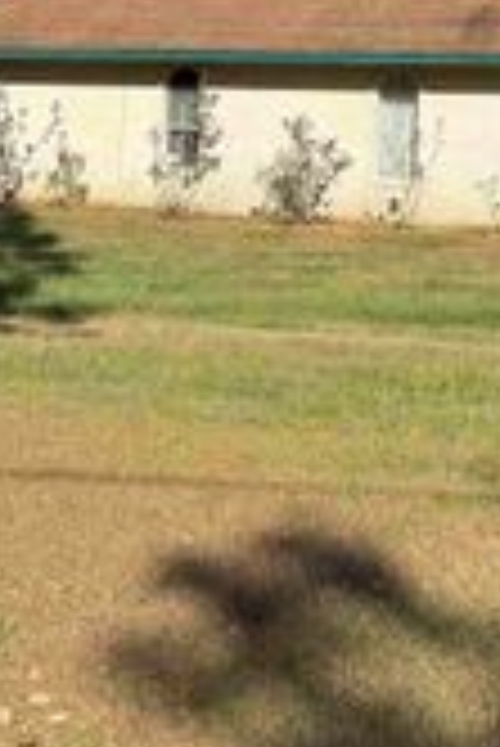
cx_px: 23
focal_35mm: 75
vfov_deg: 26.6
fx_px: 1559
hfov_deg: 17.9
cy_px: 187
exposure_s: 1/3759
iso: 80
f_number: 1.78
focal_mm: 6.76
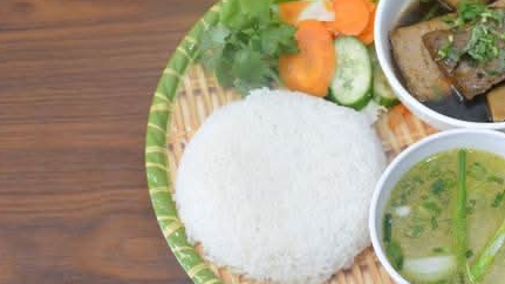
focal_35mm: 58
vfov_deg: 20.7
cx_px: 377
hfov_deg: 35.3
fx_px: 776
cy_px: 157
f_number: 3.8
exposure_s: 1/100
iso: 2000
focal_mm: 24
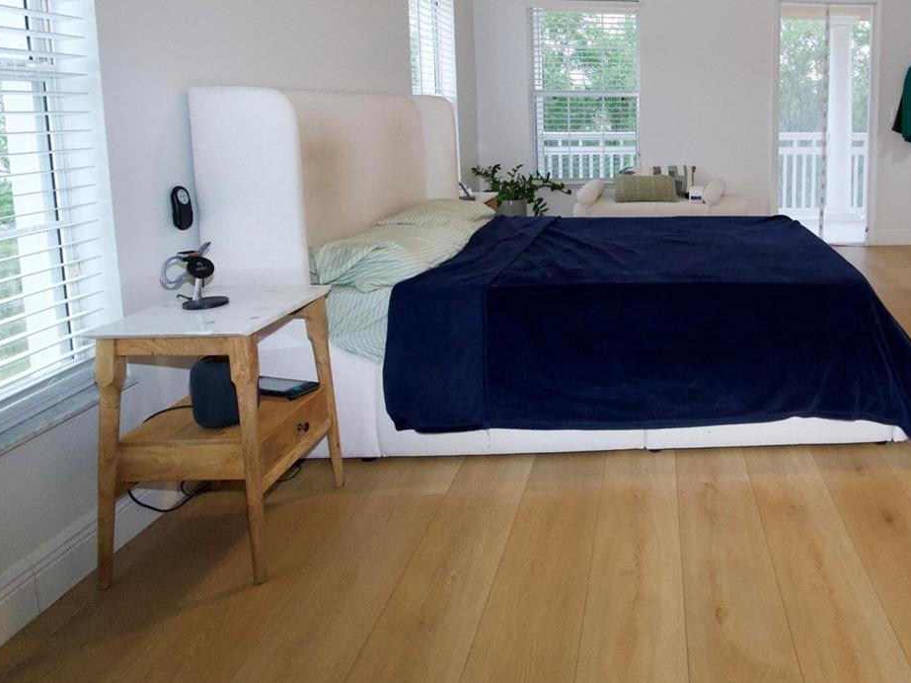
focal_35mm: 25
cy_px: 194
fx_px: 658
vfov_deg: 53.1
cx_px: 720
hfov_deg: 63.8
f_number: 4
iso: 3200
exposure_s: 1/160
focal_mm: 10
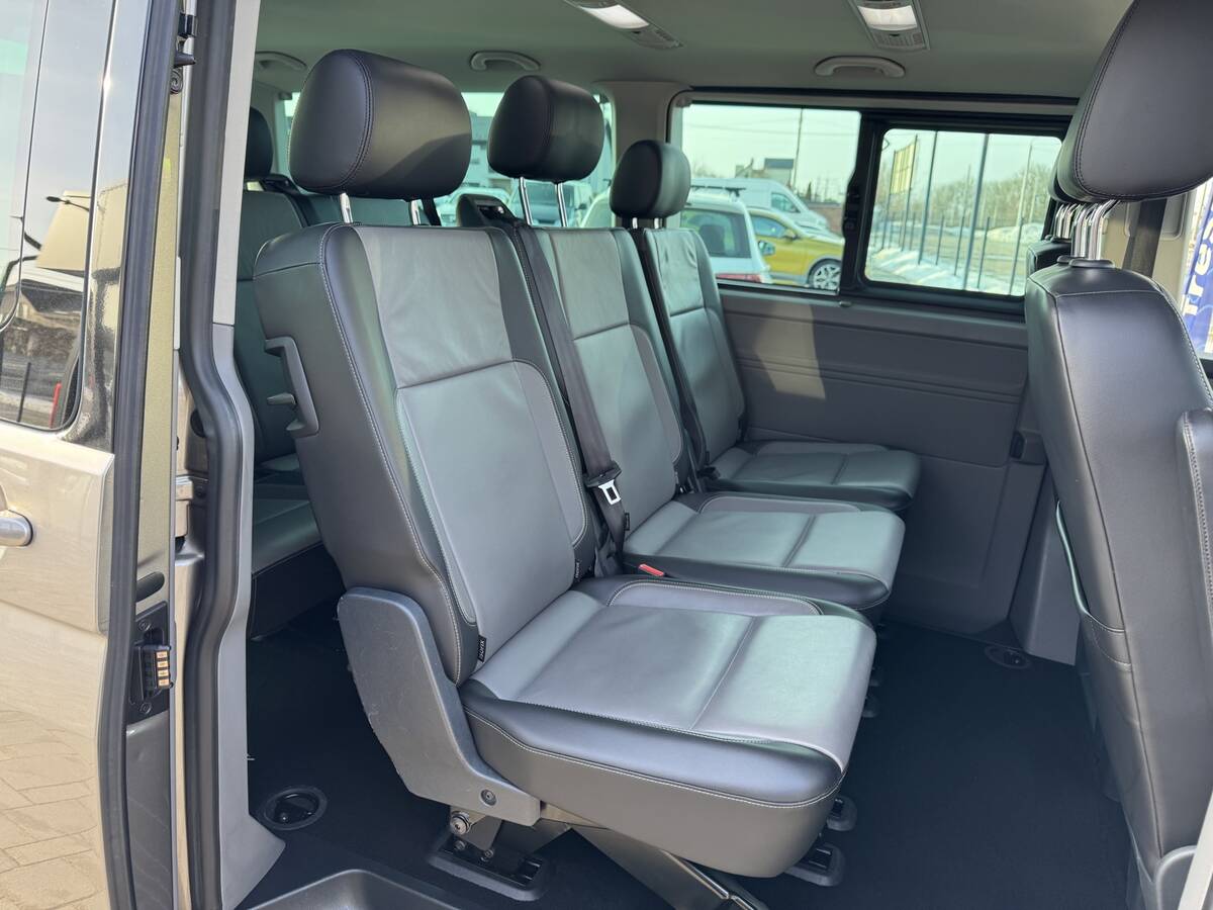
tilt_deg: -15.3
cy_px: 455
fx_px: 841
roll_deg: -2.5
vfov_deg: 56.8
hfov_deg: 71.6
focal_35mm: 24
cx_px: 606
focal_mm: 6.76
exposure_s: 1/121
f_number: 1.78
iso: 100
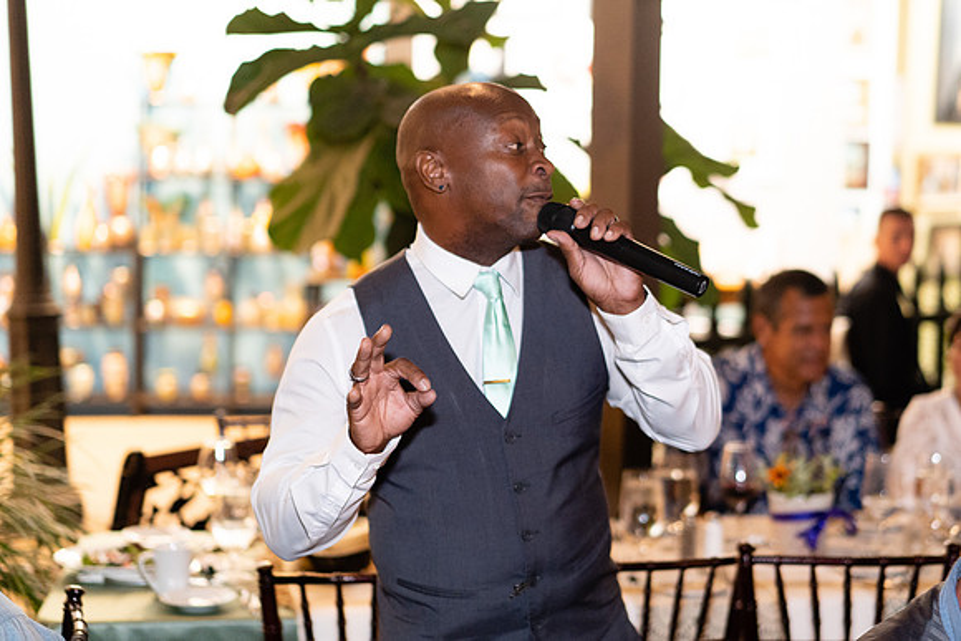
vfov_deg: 20.0
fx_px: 1817
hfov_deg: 29.6
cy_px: 300
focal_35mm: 68
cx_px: 551
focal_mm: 55
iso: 2500
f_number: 2
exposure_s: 1/200
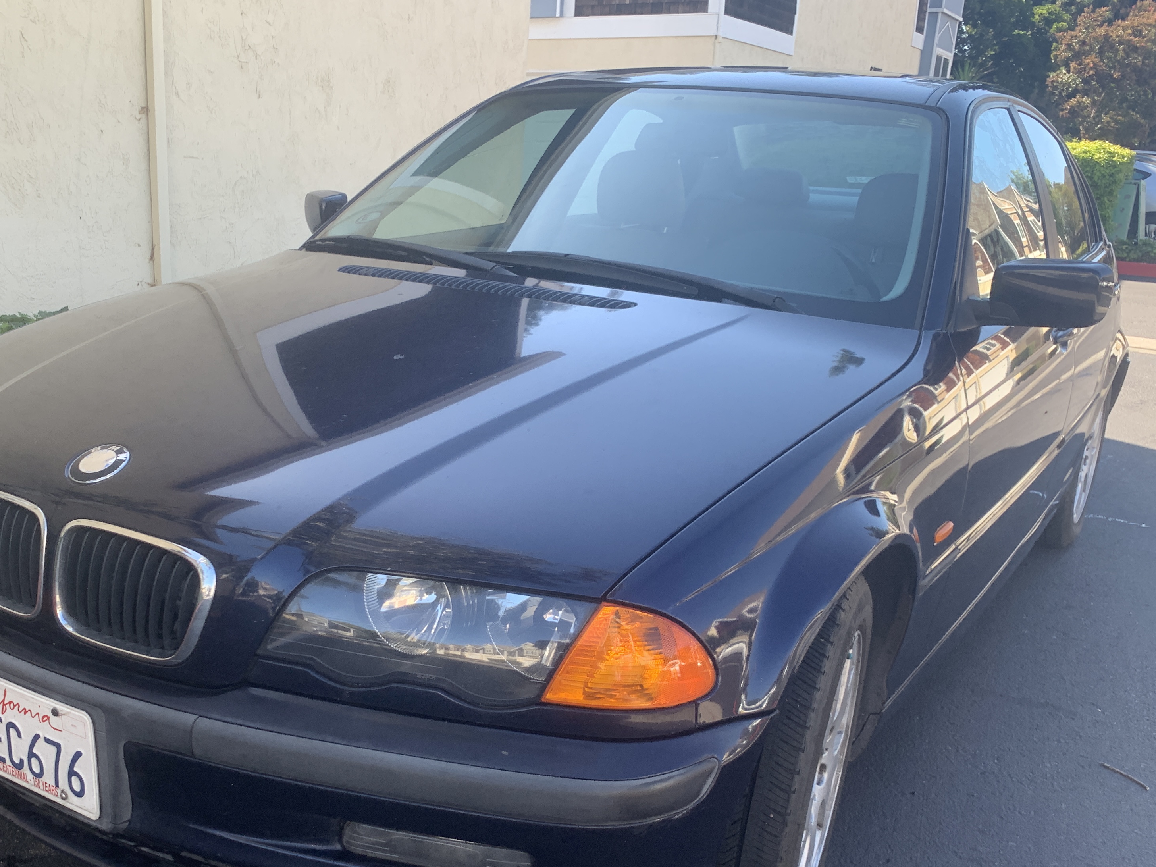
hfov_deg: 50.9
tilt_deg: -16.3
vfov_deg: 39.5
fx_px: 1202
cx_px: 450
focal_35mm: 36
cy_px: 529
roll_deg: -0.9
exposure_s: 1/198
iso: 25
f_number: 1.8
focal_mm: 4.25
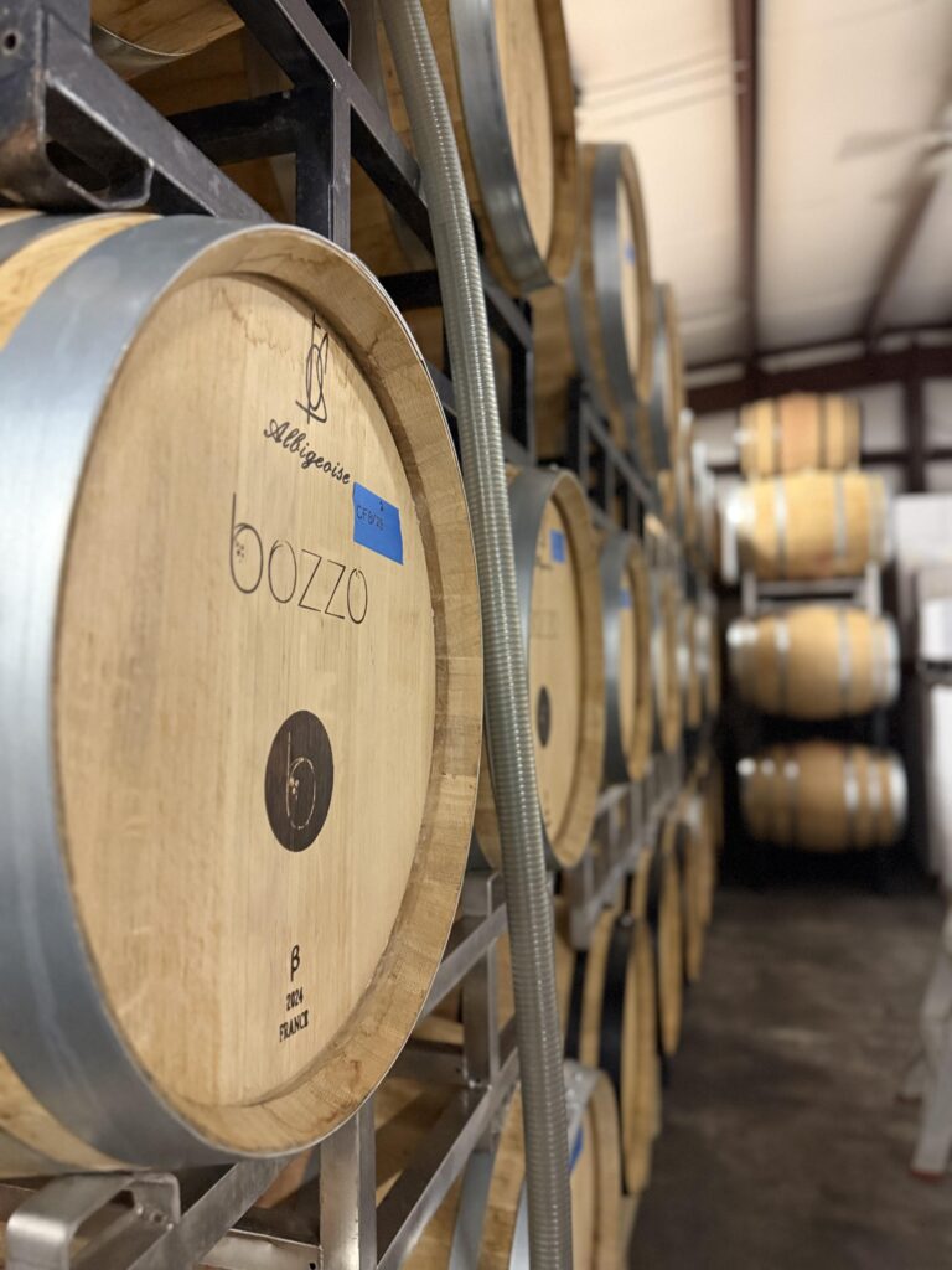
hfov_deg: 56.8
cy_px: 635
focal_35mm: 24
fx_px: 880
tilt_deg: +2.8
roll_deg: +1.7
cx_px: 476
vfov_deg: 71.6
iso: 640
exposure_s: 1/40
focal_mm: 6.76
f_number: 1.78
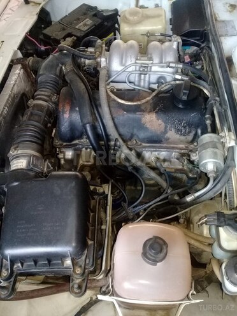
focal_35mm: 31
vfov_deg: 58.4
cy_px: 158
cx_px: 118
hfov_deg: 45.4
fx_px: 283
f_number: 2.2
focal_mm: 3.3
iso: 200
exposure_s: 1/33
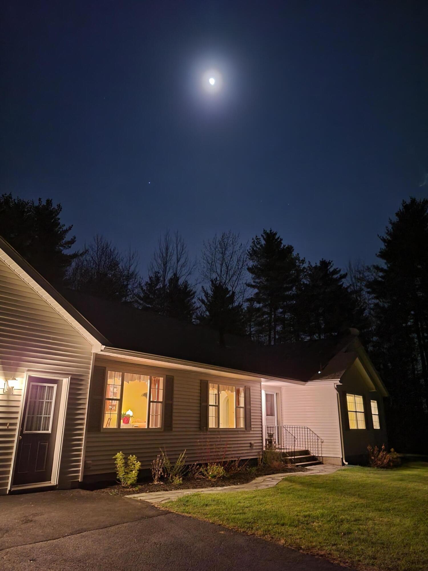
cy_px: 286
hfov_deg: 53.1
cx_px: 214
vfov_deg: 67.3
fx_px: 429
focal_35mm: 26
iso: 1600
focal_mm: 5.4
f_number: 1.8
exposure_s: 1/9
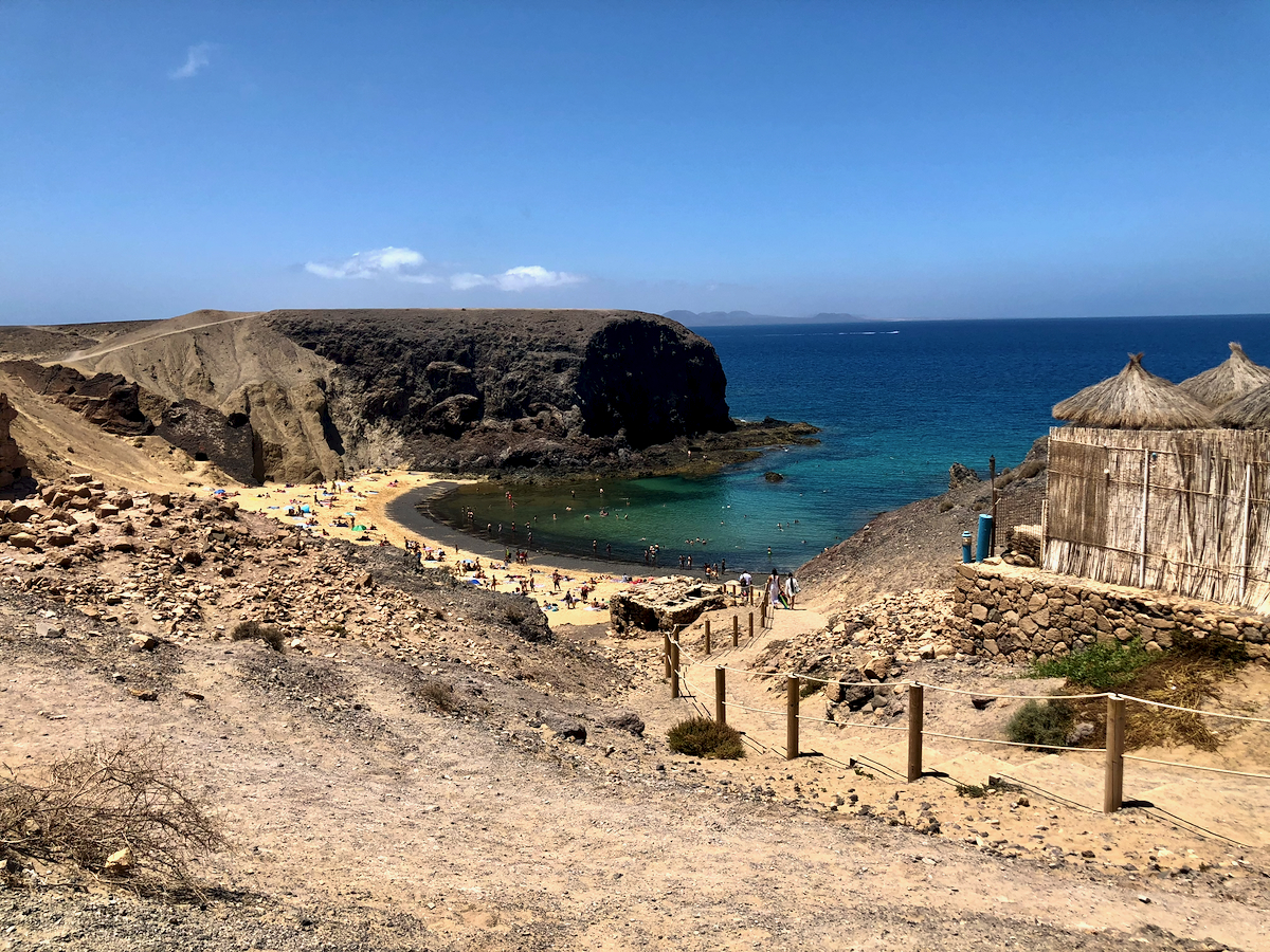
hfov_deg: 63.4
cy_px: 476
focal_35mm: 28
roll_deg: +0.1
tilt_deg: -7.6
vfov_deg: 49.7
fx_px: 1027
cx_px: 635
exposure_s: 1/2667
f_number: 1.8
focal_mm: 4
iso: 20
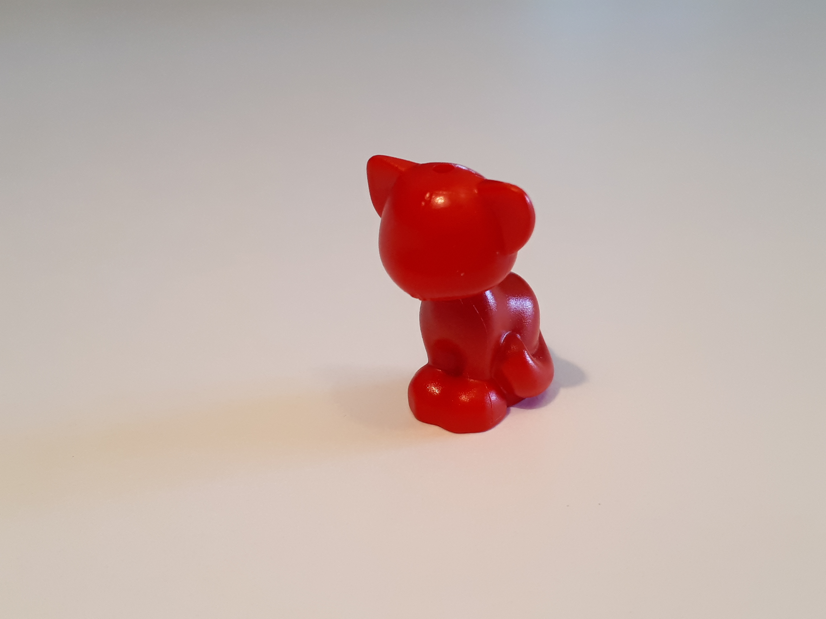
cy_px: 310
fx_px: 644
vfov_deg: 51.4
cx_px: 413
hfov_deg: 65.3
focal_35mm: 27
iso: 80
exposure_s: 1/100
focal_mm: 3.6
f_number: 1.9
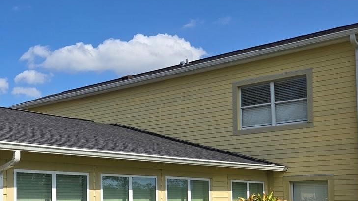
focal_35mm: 55
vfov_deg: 21.4
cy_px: 177
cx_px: 31
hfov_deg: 35.5
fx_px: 522
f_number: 1.8
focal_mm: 5.4
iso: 25
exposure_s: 1/2470
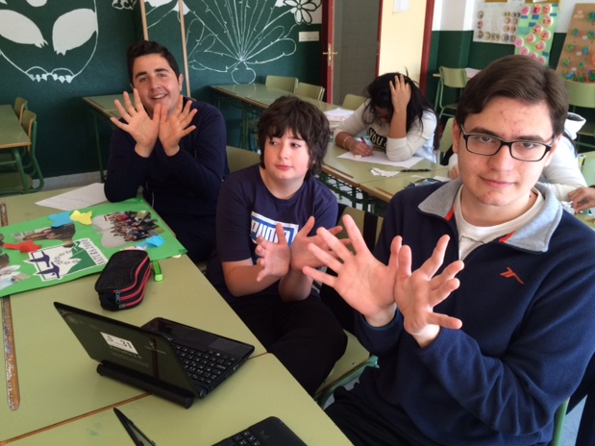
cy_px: 221
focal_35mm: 30
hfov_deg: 60.0
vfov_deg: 46.8
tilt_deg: -20.7
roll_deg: -0.8
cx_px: 295
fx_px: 516
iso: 64
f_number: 2.2
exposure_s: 1/30
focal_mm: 4.15
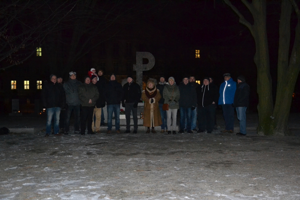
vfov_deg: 35.5
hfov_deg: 51.3
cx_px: 150
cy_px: 100
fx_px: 312
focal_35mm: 38
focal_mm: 25
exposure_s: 1/60
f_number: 4
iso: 3200
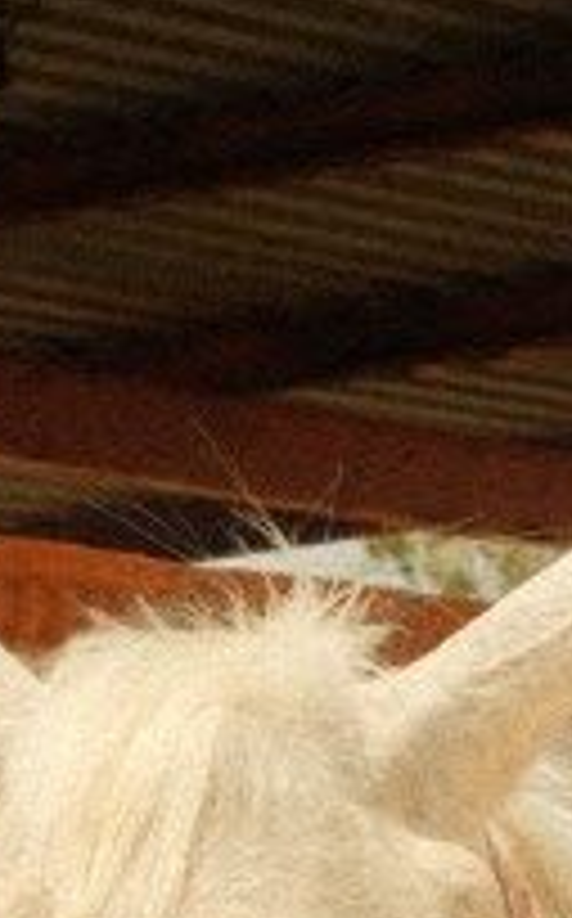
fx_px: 4727
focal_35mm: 189
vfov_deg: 10.1
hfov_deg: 6.9
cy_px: 1971
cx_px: 689
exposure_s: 1/900
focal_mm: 23
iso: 500
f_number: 5.6
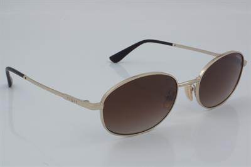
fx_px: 522
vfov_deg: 18.2
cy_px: 84
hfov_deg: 27.0
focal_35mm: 75
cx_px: 126
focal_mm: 50
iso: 100
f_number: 32
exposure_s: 1/4
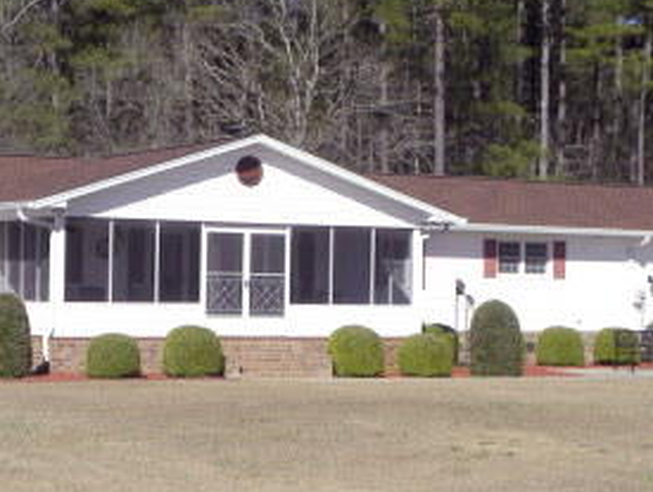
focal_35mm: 86
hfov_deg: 22.5
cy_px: 271
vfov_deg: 17.2
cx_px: 147
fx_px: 1624
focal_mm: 6.6
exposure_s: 1/332
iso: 64
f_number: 6.3
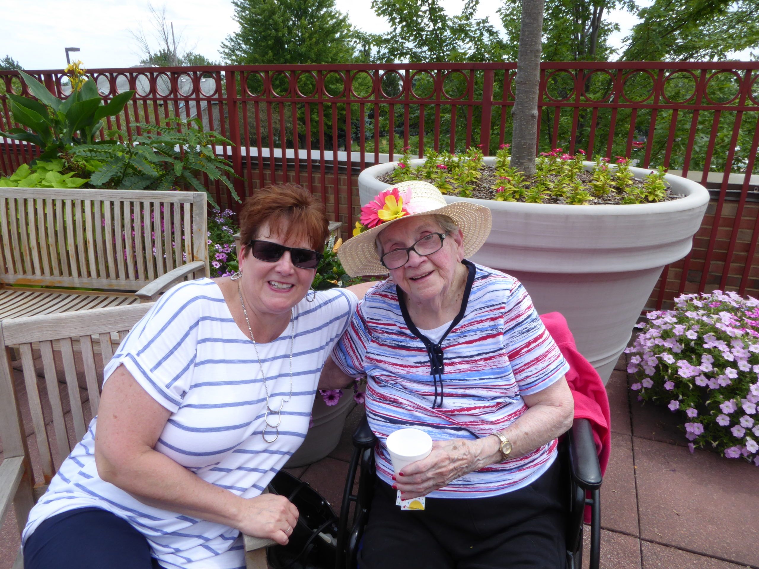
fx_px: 526
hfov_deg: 71.6
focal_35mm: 24
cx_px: 380
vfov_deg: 56.8
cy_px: 284
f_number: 8
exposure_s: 1/80
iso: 80
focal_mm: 4.3
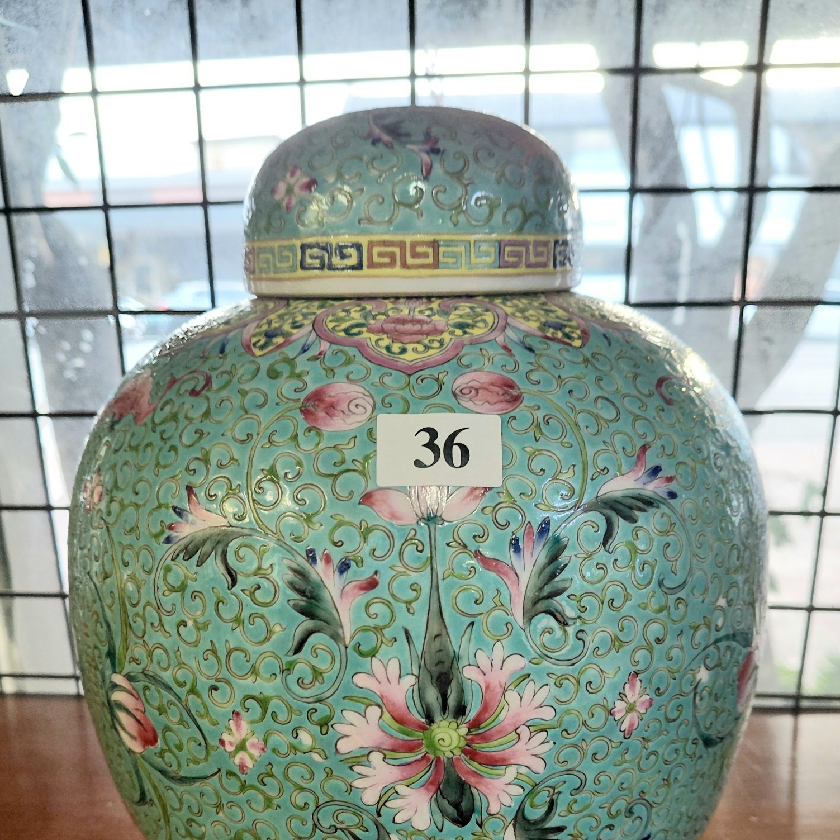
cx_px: 417
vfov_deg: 52.9
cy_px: 563
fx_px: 824
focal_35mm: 30
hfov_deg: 54.0
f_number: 1.8
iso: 200
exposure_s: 1/50.3
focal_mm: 4.69
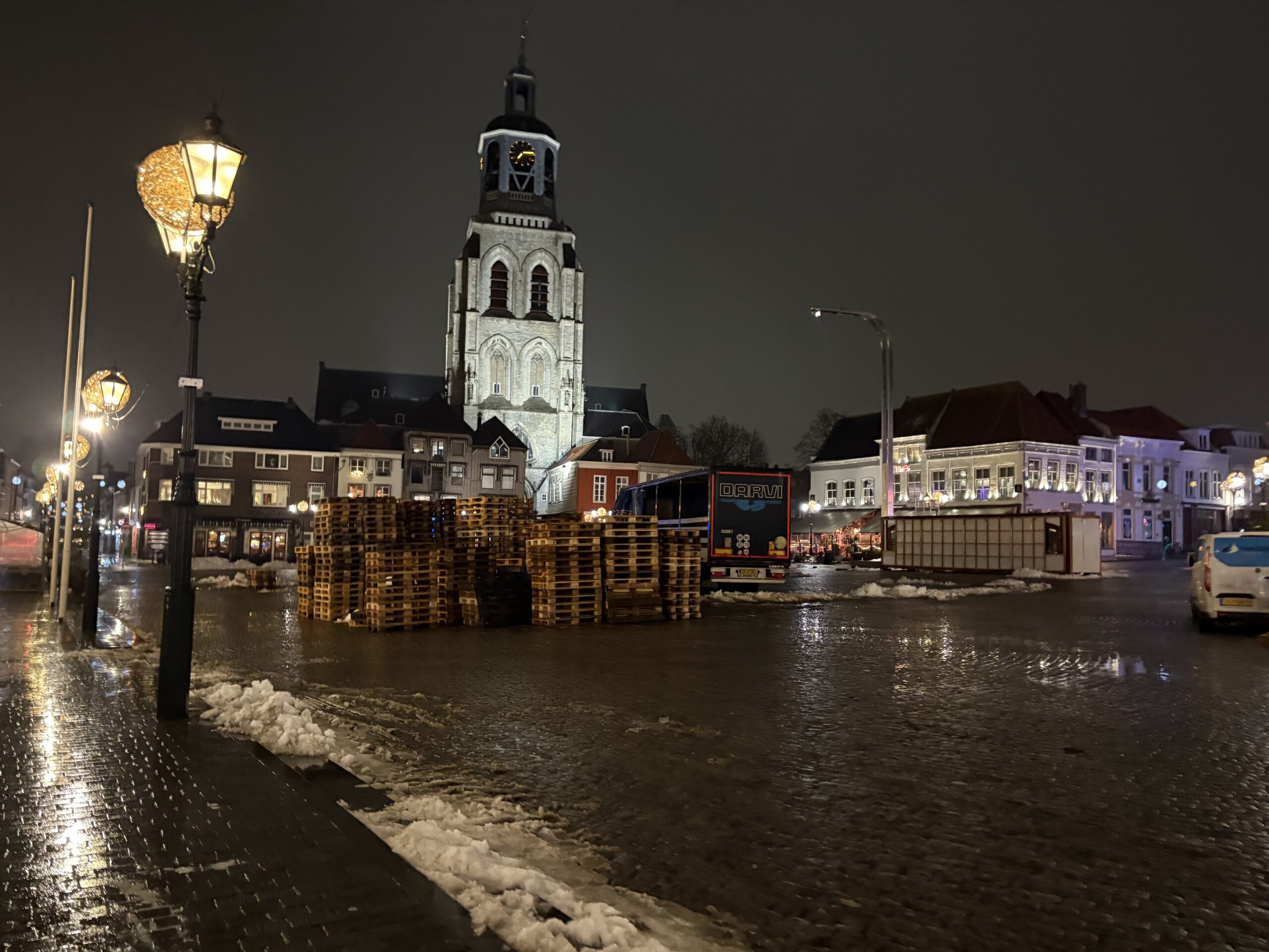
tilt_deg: +0.2
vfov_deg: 53.1
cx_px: 634
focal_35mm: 26
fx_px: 953
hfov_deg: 67.3
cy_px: 476
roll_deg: -1.5
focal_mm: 5.96
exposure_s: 1/25
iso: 800
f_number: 1.6
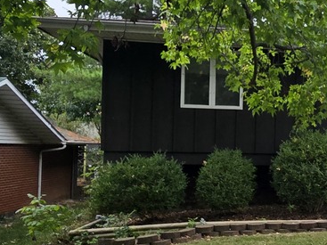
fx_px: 482
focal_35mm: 51
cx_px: 371
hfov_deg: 32.4
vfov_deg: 28.5
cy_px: 140
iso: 50
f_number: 2.2
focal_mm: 2.2
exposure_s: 1/553
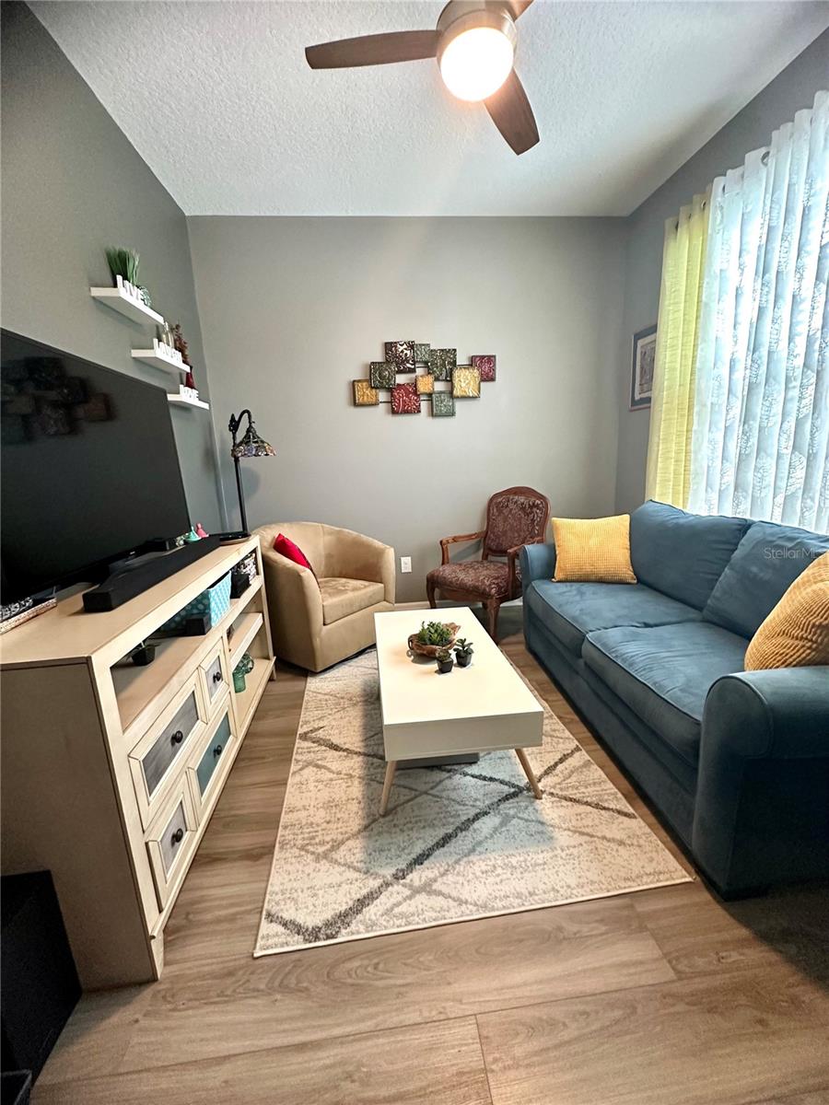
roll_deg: +1.3
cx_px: 414
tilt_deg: -11.5
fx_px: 447
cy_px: 552
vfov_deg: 102.1
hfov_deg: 85.7
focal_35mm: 14
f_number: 2.2
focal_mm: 2.22
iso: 500
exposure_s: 1/60
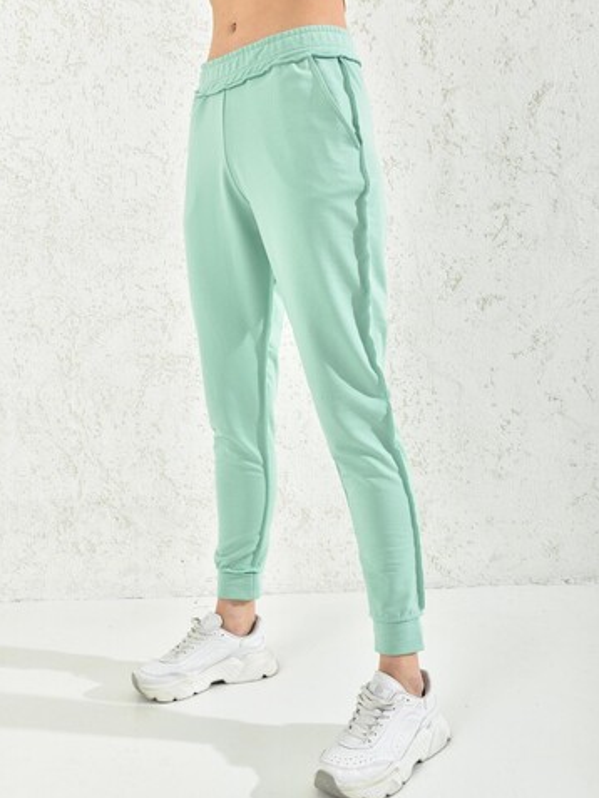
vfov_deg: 50.1
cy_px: 396
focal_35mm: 37
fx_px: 853
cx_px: 300
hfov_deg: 38.7
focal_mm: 34
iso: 100
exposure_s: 1/160
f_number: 7.1
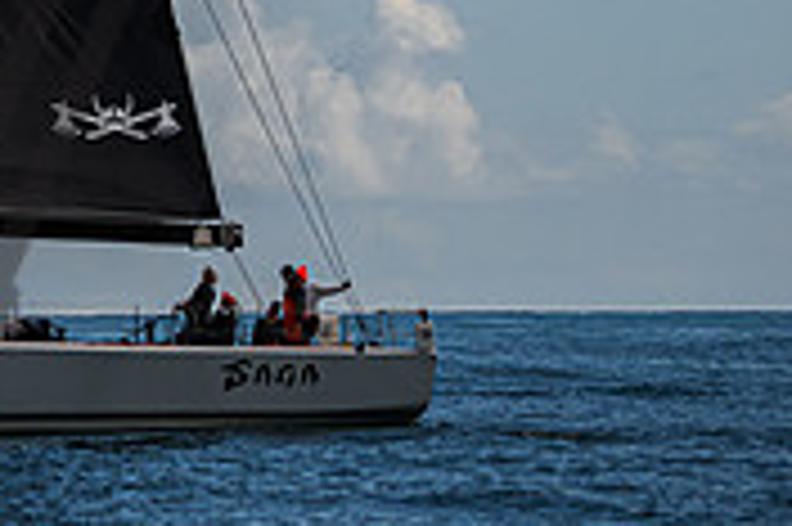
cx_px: -288
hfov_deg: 3.6
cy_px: -277
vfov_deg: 2.4
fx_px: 12704
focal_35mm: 578
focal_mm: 170
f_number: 5.6
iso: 400
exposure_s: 1/5000
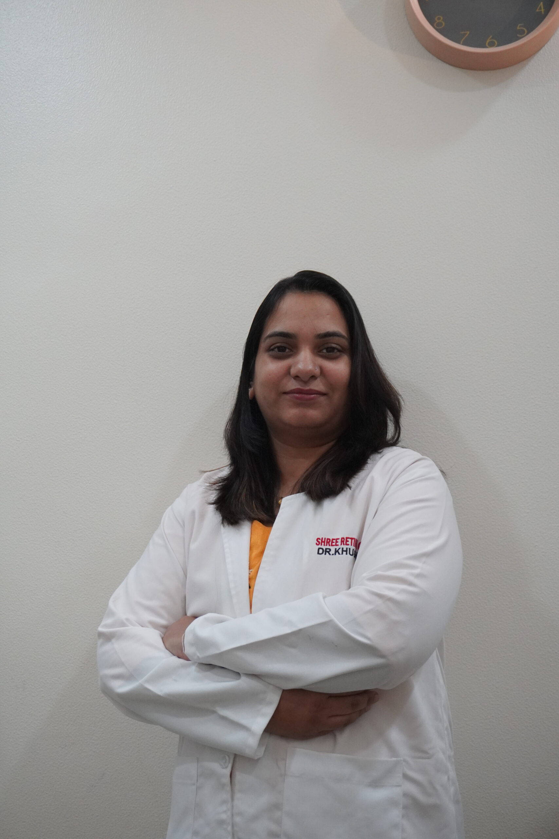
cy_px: 420
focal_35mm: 45
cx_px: 280
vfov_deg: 43.6
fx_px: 1048
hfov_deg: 29.9
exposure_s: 1/160
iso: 2000
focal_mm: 30
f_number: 5
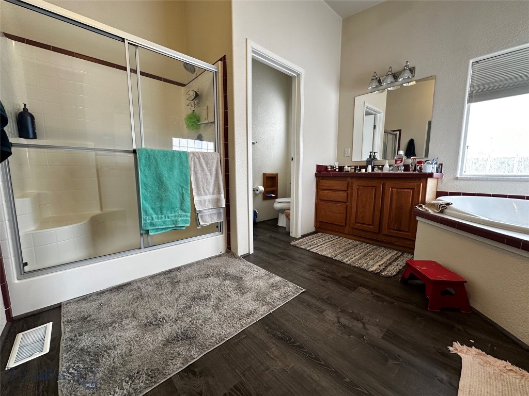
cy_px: 198
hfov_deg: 102.1
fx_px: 214
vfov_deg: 85.7
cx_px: 264
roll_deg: -0.2
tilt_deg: -7.2
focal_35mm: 14
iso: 160
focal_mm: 2.22
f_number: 2.2
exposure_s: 1/60
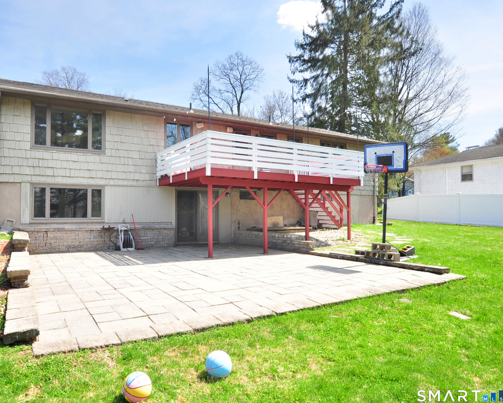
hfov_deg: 69.6
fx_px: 357
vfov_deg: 58.8
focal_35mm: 24
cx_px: 202
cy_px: 203
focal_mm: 14
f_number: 8
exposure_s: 1/100
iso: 200
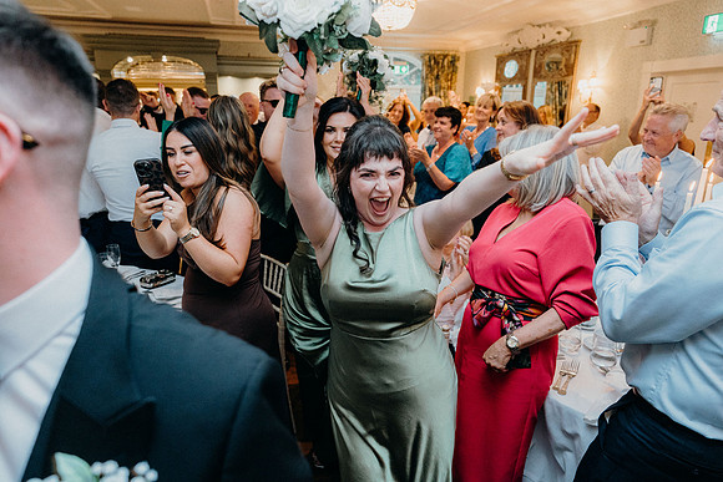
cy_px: 241
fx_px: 482
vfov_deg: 53.2
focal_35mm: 24
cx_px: 362
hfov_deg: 73.7
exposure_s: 1/160
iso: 2500
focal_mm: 24
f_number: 3.5
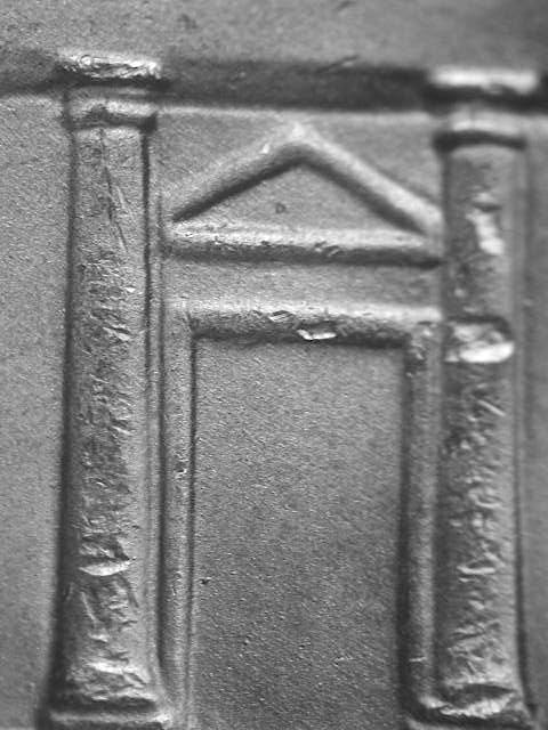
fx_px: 2786
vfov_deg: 14.9
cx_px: 274
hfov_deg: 11.2
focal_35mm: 132
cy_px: 365
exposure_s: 1/11.5
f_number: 4.6
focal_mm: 27.3
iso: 100
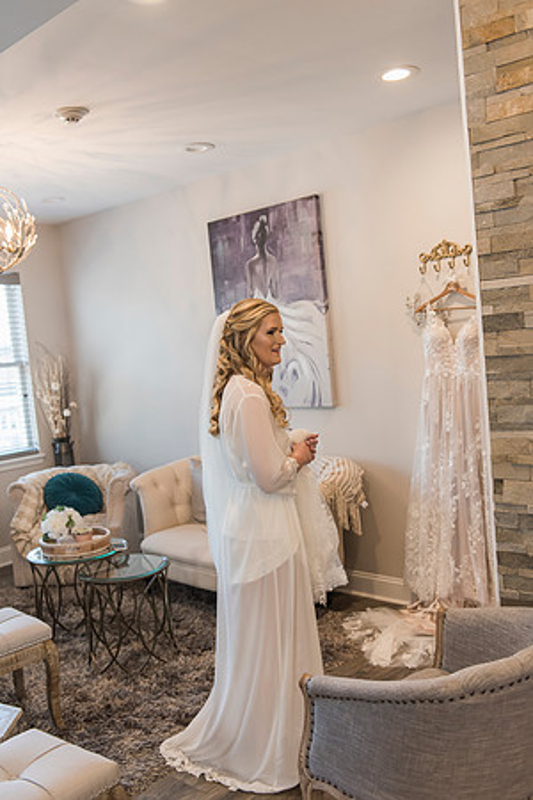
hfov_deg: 38.9
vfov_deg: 55.8
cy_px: 400
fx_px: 755
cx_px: 266
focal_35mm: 34
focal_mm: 34
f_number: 3.2
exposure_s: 1/320
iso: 1000
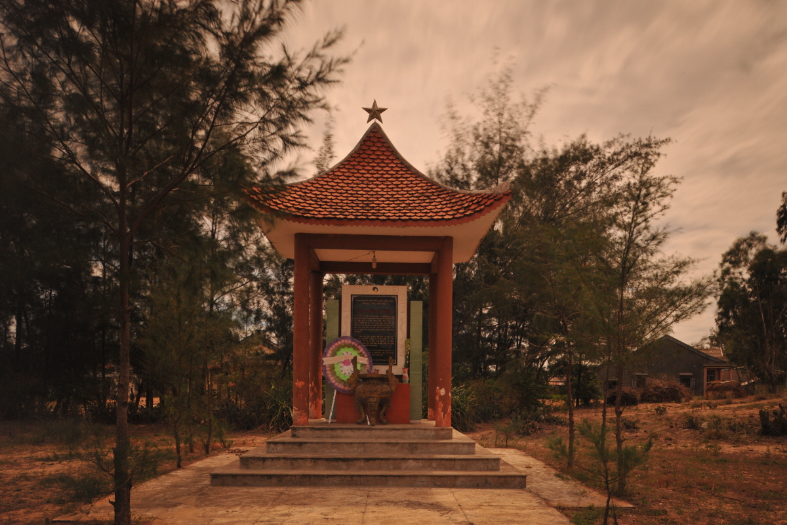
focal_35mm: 24
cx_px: 394
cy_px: 262
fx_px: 525
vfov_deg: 53.1
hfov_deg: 73.7
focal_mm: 24
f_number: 13
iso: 400
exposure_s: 30
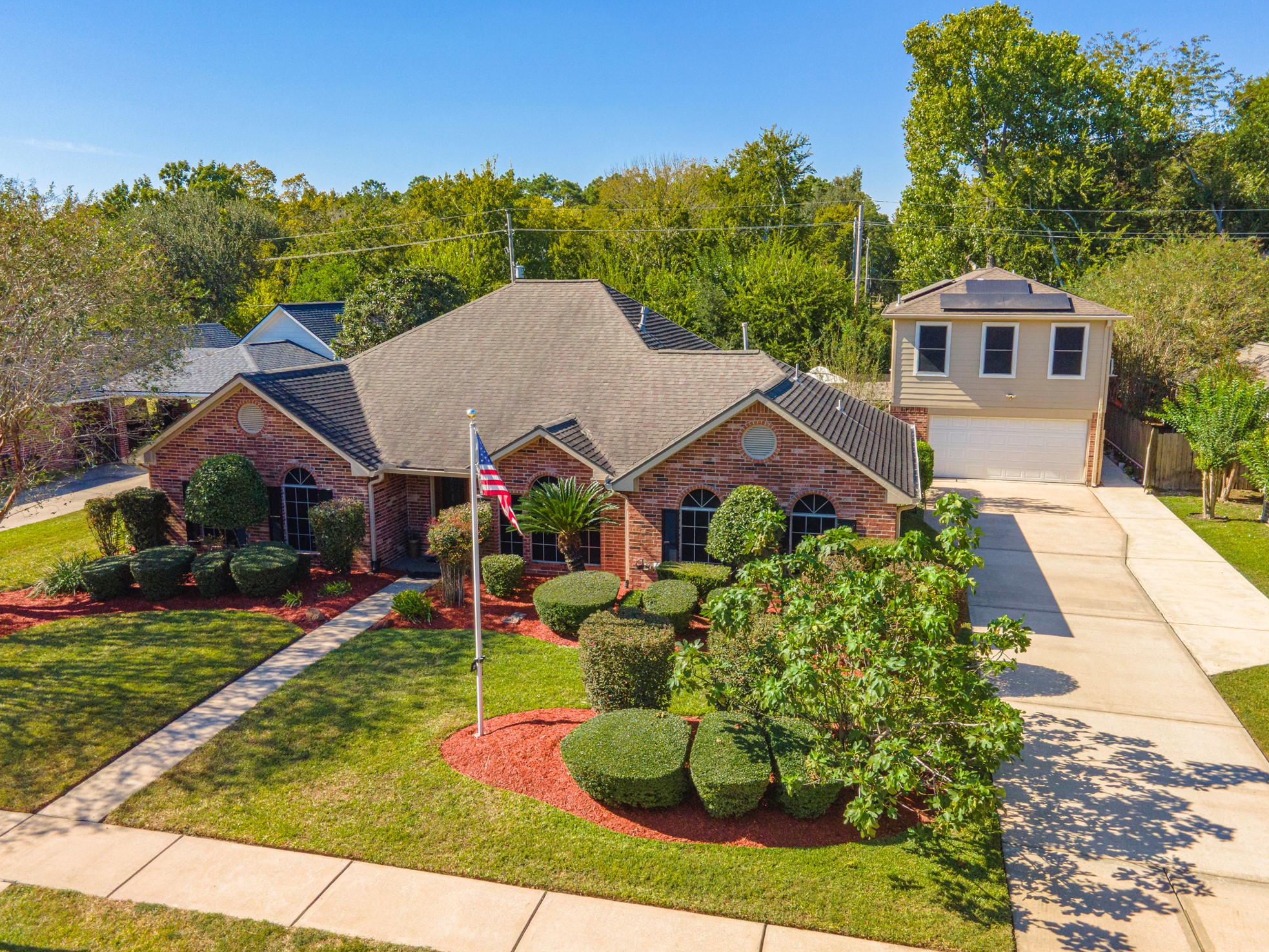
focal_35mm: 25
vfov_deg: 54.9
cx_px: 635
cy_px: 472
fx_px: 917
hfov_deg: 69.4
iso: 100
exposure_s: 1/640
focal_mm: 4.5
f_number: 2.8
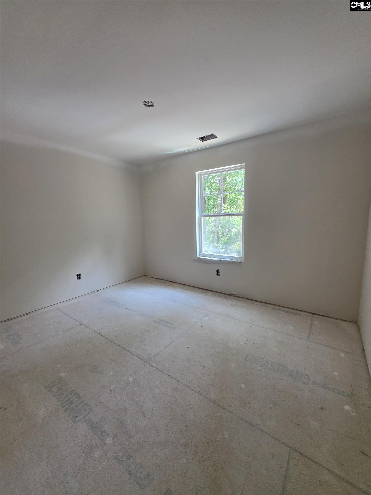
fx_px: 186
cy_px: 248
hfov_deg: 89.9
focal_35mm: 13
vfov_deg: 106.2
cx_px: 186
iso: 100
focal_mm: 2.2
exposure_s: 1/120
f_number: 1.9
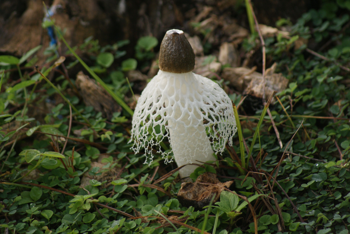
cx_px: 175
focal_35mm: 315
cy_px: 117
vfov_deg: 4.4
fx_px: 3066
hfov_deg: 6.5
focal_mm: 210
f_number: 5.6
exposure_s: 1/400
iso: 320
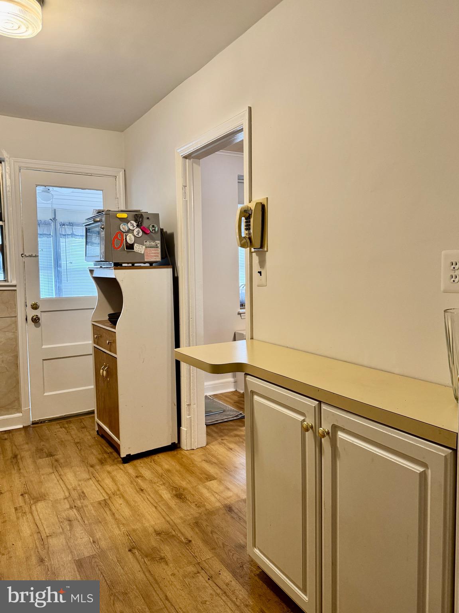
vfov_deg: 71.6
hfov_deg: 56.8
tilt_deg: -4.8
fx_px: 425
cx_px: 230
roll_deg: -1.2
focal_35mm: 24
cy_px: 306
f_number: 1.78
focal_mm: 6.76
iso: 320
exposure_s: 1/60
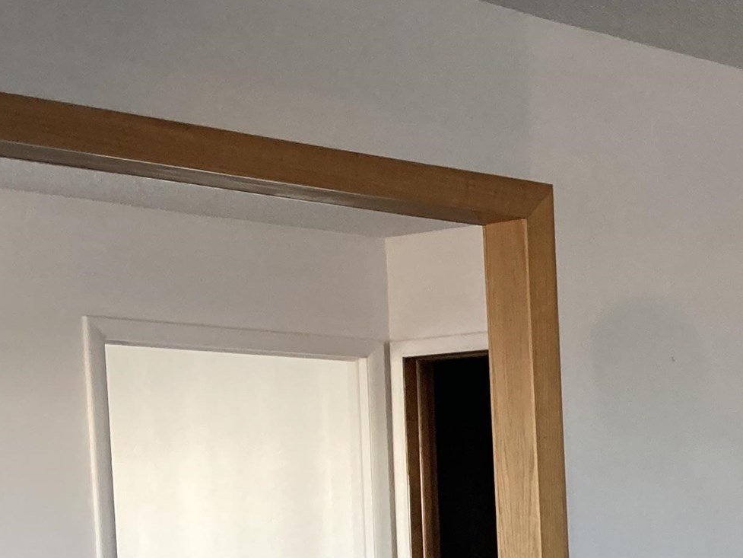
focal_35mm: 88
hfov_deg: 19.5
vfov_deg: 15.9
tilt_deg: -8.1
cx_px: 1100
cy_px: 742
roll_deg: -0.4
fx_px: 1889
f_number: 1.8
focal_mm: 3.99
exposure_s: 1/62
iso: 80
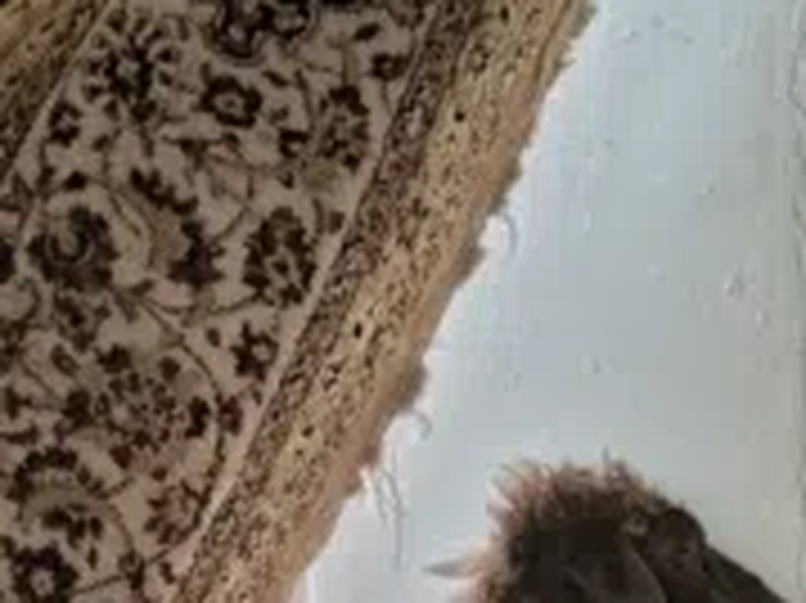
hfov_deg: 16.2
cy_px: 716
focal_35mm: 121
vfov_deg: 12.0
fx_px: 2815
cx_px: 189
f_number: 1.8
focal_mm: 4.05
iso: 1316
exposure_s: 1/100
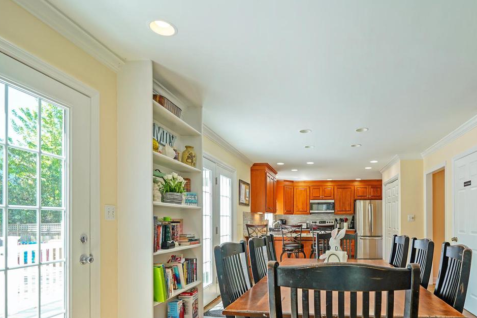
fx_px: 305
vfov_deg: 53.7
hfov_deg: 74.6
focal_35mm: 23
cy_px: 219
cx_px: 302
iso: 100
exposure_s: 1/50
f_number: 4
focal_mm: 10
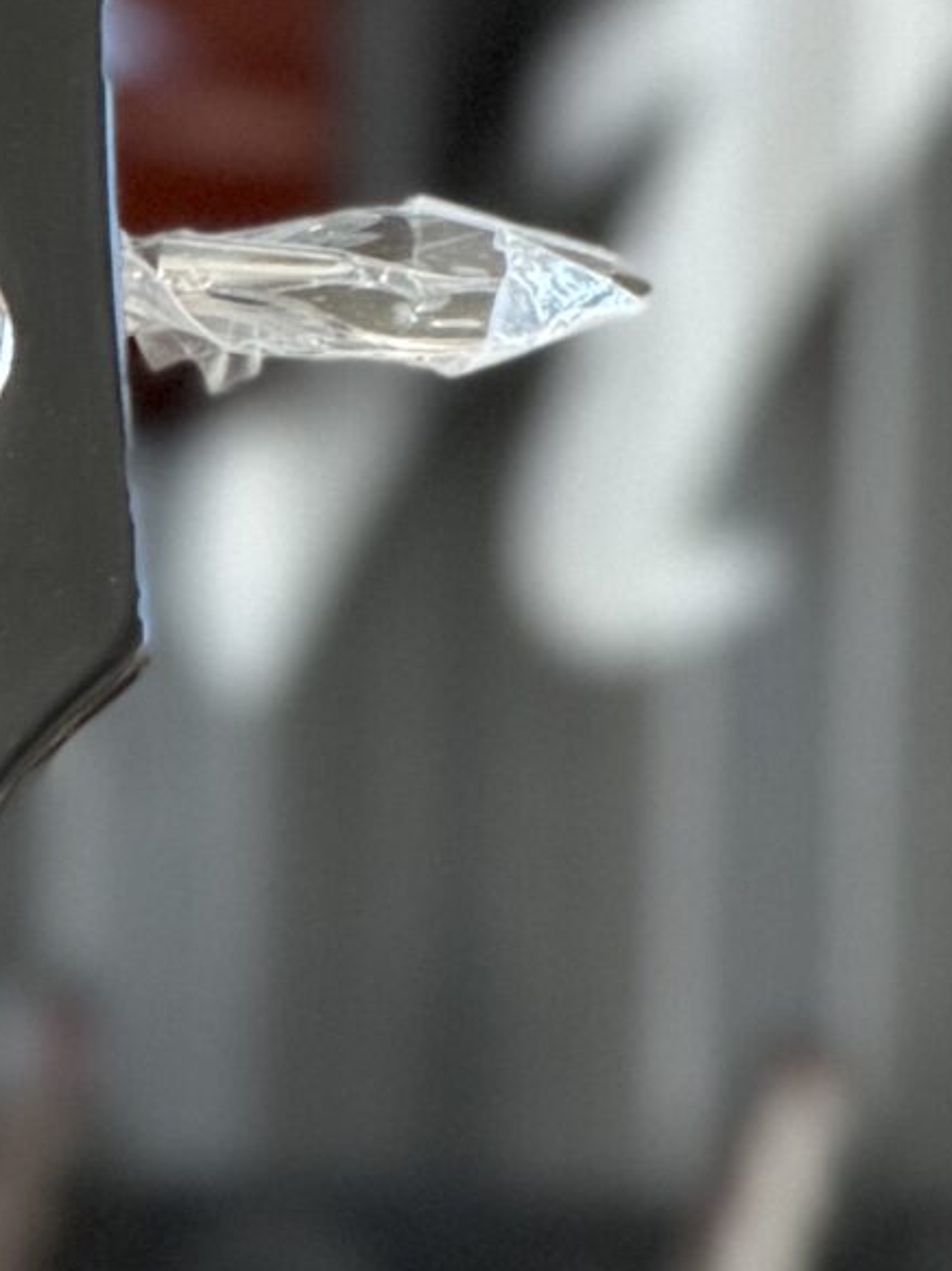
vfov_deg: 4.5
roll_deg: -1.7
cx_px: -325
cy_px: 756
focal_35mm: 440
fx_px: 16146
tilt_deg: -2.5
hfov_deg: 3.4
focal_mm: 16.89
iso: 320
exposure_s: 1/121
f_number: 2.8
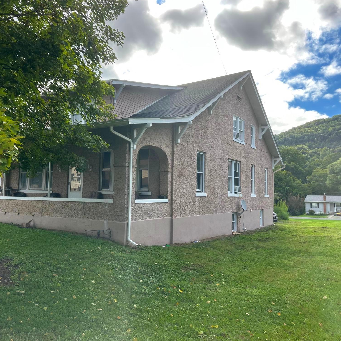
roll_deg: -0.7
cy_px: 168
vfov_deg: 55.6
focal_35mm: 29
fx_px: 323
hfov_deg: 55.6
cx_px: 159
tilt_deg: +5.3
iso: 80
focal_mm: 6.86
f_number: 1.78
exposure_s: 1/2070
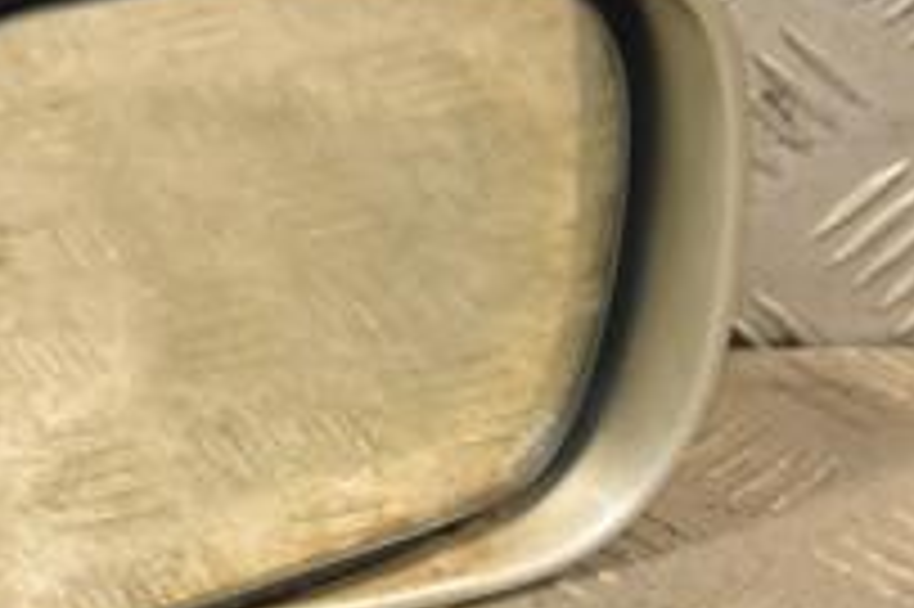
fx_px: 5860
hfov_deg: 8.9
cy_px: 194
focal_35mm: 231
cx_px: 5
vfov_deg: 5.9
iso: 800
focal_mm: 52
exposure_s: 1/125
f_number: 5
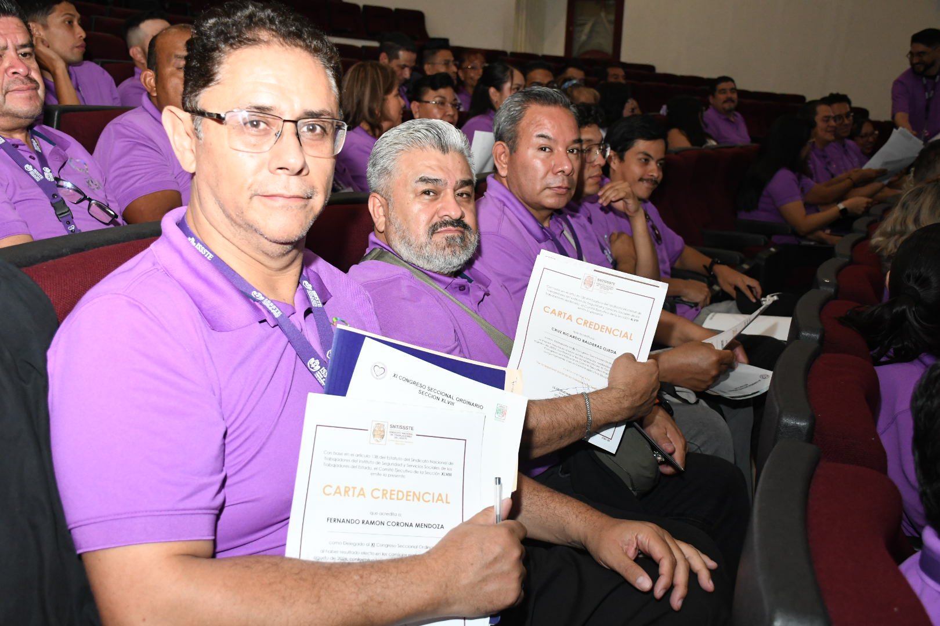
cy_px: 313
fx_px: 940
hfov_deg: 53.1
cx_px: 470
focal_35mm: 36
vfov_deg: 36.9
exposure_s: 1/125
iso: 2000
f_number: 5.6
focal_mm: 24
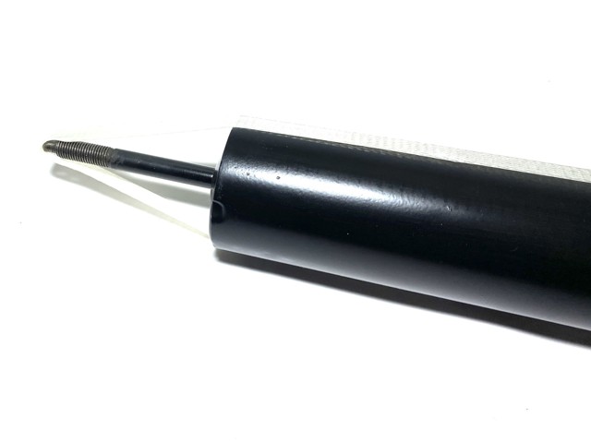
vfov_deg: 53.0
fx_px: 444
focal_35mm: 26
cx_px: 296
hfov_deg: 67.3
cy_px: 221
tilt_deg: -49.1
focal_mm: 4.25
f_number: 1.8
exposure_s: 1/100
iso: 64
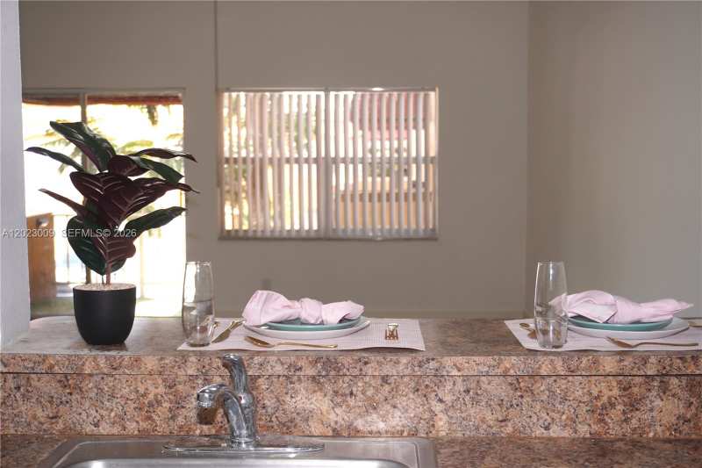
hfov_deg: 43.6
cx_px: 351
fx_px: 877
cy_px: 234
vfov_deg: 29.9
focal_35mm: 45
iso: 200
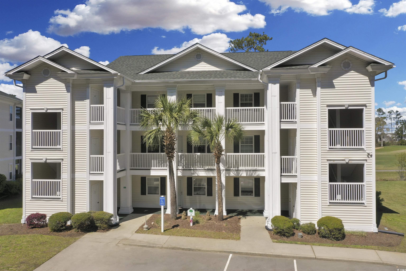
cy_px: 136
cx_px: 203
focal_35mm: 28
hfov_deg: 65.5
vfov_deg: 46.4
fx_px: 316
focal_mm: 10.26
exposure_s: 1/640
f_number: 6.3
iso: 100
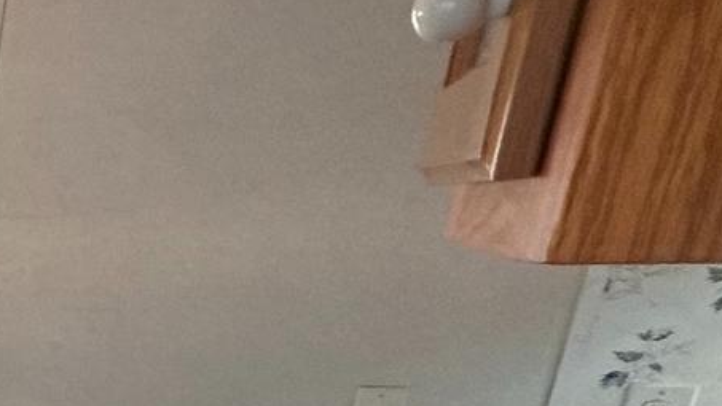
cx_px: -762
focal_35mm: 69
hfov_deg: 18.3
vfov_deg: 15.1
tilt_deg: -20.5
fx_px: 1321
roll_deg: +3.9
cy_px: 731
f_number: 2.2
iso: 100
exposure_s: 1/120
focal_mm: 2.22
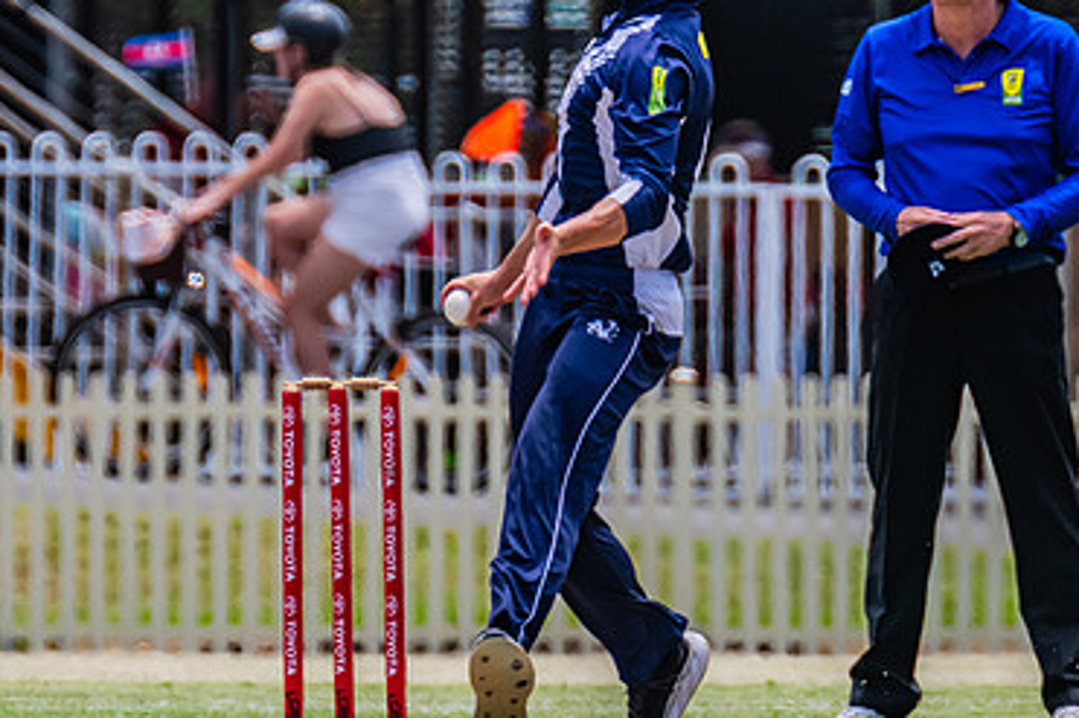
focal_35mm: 1513
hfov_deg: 1.4
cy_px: 248
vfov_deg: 0.9
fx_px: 45326
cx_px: 712
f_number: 10
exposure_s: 1/2000
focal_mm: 600
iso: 800
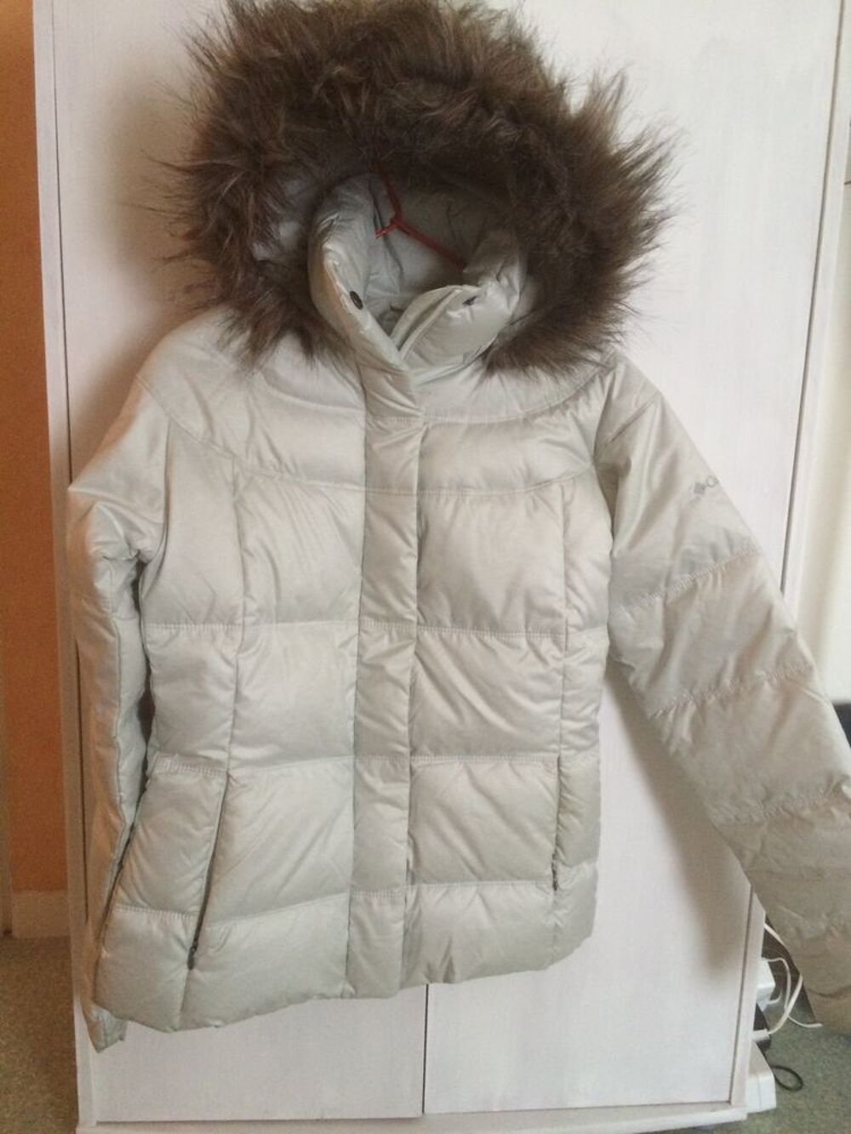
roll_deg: -2.9
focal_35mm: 29
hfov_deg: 48.2
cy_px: 567
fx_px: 950
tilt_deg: -11.8
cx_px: 426
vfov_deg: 61.7
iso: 320
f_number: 2.2
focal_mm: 4.15
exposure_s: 1/33
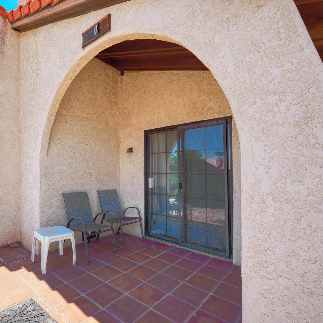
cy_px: 160
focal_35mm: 18
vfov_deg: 80.7
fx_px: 190
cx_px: 127
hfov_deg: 79.6
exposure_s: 1/250
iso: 250
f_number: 8
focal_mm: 14
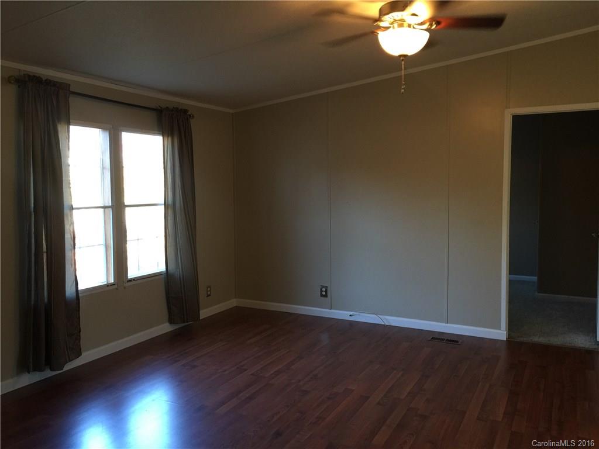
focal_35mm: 29
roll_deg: +0.3
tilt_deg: -4.1
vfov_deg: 48.2
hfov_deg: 61.7
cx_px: 300
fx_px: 502
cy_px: 224
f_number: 2.2
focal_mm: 4.15
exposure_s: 1/15
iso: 50
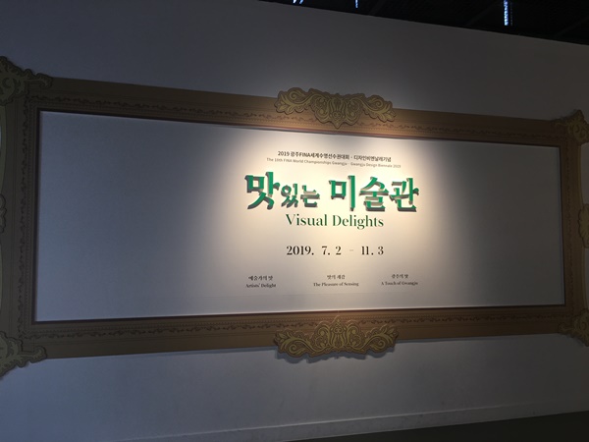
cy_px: 221
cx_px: 294
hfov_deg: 61.7
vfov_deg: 48.2
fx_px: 493
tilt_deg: +2.6
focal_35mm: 29
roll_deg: -0.5
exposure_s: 1/60
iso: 25
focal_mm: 4.15
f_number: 2.2
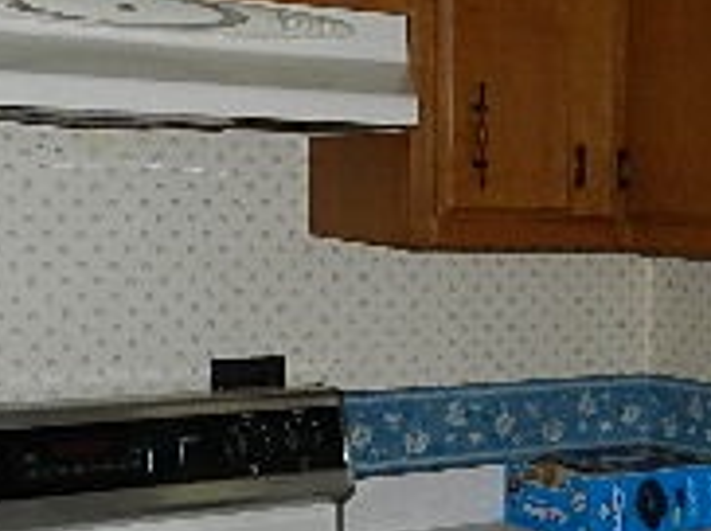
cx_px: 781
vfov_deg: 18.0
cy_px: 418
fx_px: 1662
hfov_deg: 22.8
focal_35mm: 81
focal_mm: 4
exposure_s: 1/30
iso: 200
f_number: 3.4
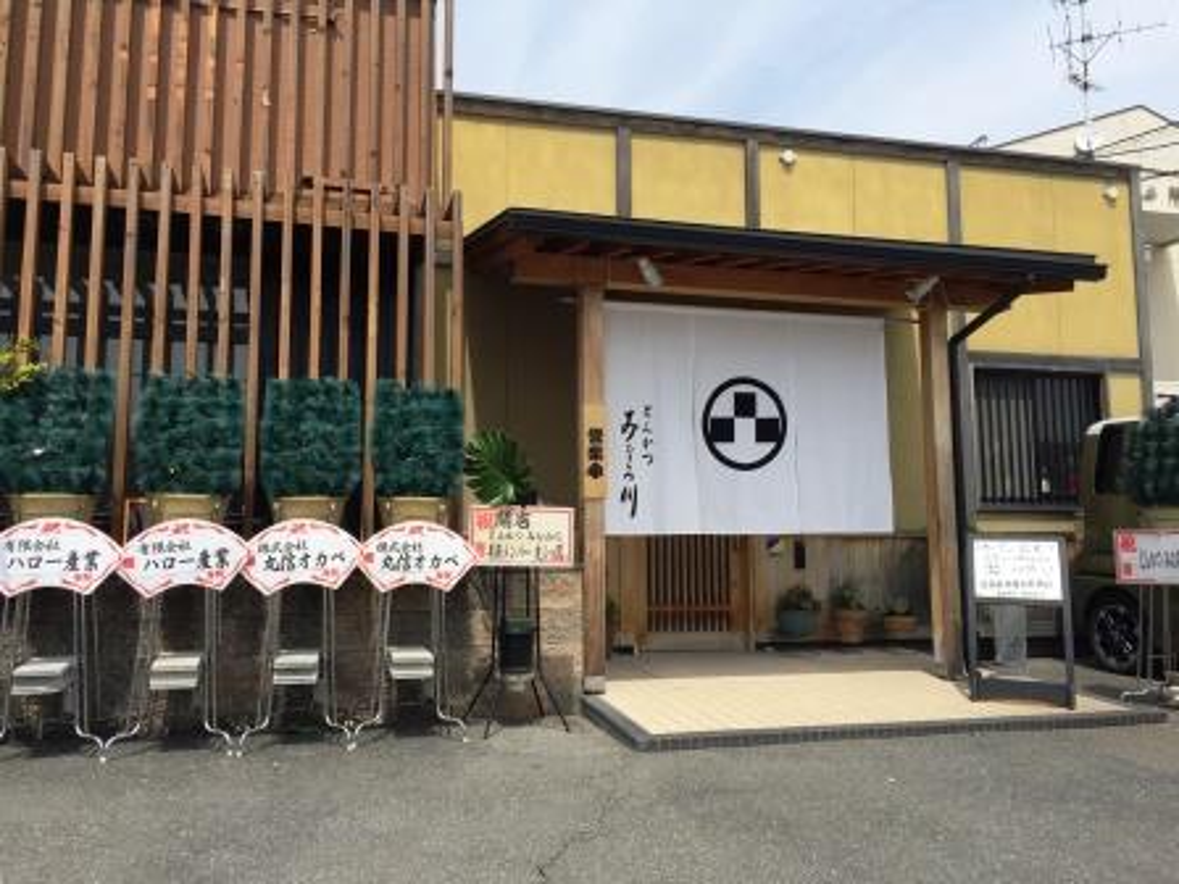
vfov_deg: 48.2
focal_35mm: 29
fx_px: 988
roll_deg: -0.5
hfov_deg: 61.7
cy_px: 442
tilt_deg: +7.2
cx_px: 590
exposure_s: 1/1980
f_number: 2.2
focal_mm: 4.15
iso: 32
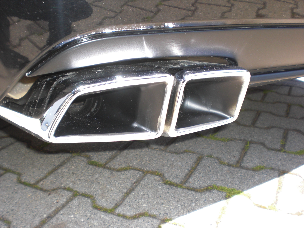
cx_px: 152
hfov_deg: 49.0
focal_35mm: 38
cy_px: 114
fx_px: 334
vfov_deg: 37.7
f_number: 3.1
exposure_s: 1/125
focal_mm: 6.3
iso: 64
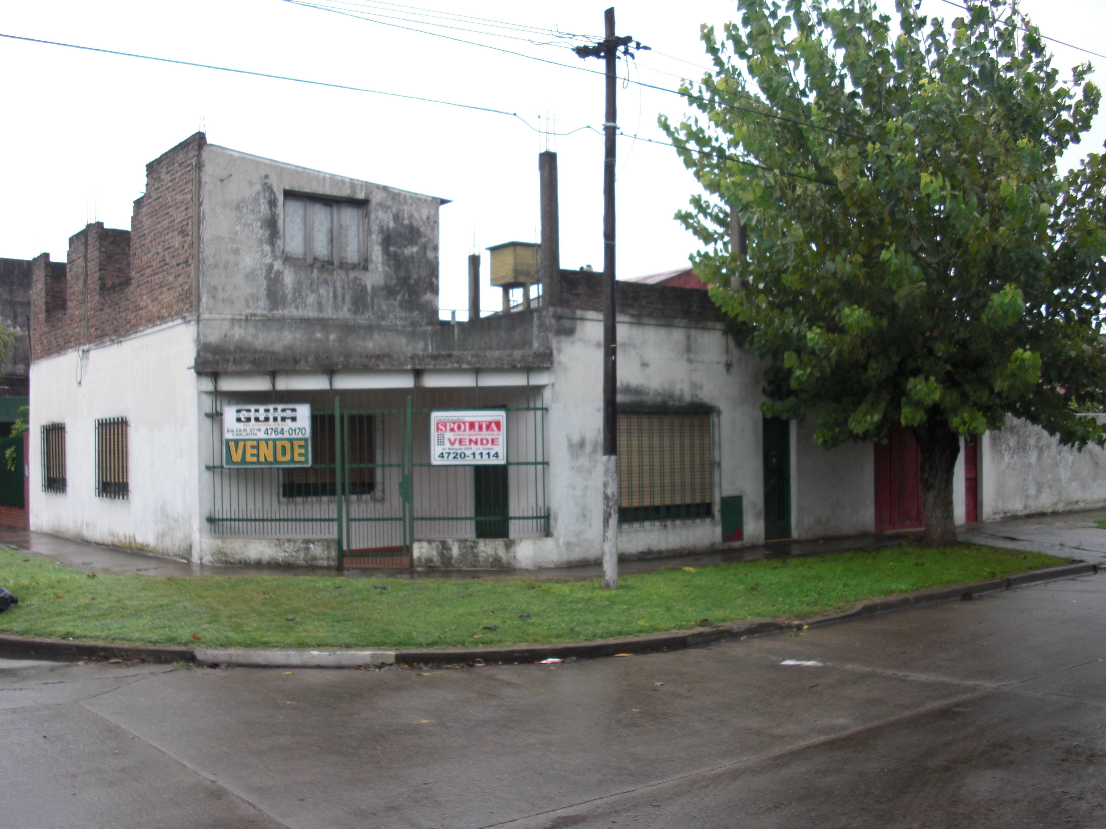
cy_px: 414
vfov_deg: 39.7
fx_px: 1150
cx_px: 553
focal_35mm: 36
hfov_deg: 51.4
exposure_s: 1/250
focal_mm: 6.3
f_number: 2.8
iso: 50
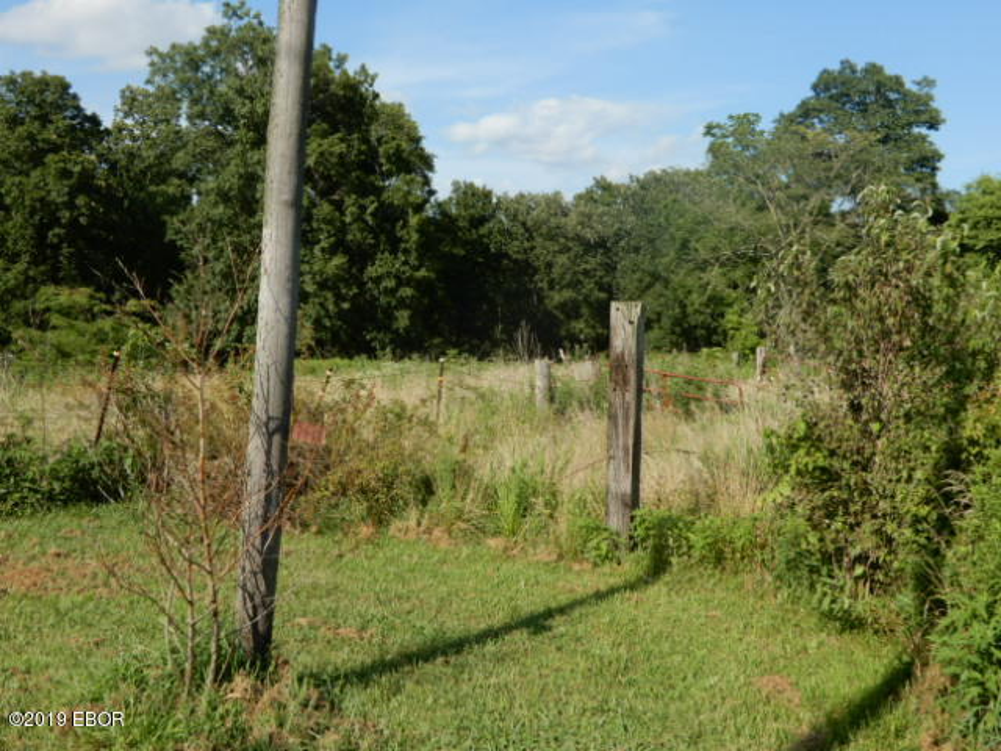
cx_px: 500
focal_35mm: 42
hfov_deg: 44.8
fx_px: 1215
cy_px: 376
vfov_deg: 34.3
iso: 80
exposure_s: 1/640
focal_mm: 7.5
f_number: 4
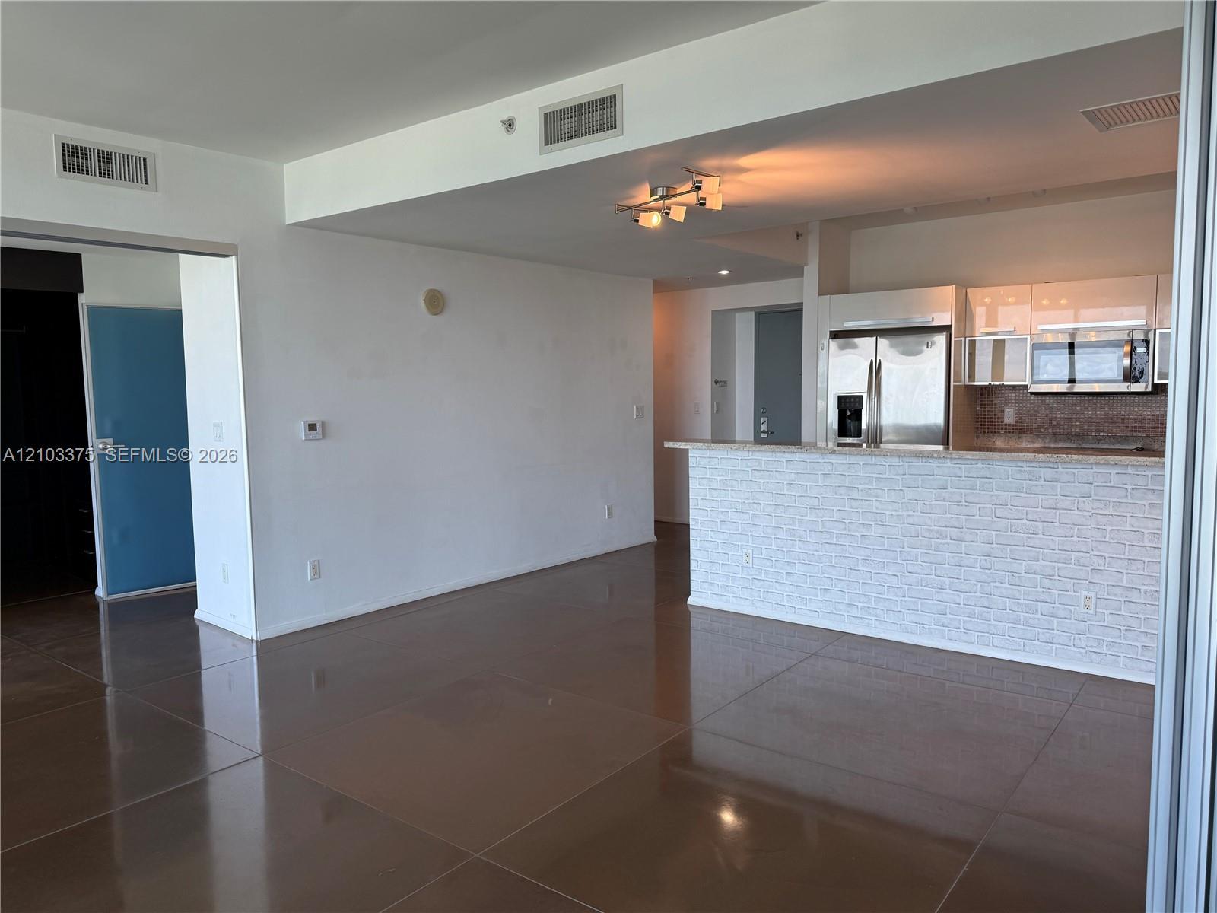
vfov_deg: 56.8
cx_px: 608
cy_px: 456
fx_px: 844
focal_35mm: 24
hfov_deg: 71.6
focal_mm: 6.76
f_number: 1.78
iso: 64
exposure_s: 1/210
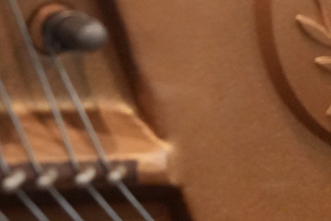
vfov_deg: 6.3
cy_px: -89
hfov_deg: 9.1
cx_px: 573
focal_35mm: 217
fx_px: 1995
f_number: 2.8
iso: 4000
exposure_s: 1/160
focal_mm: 35
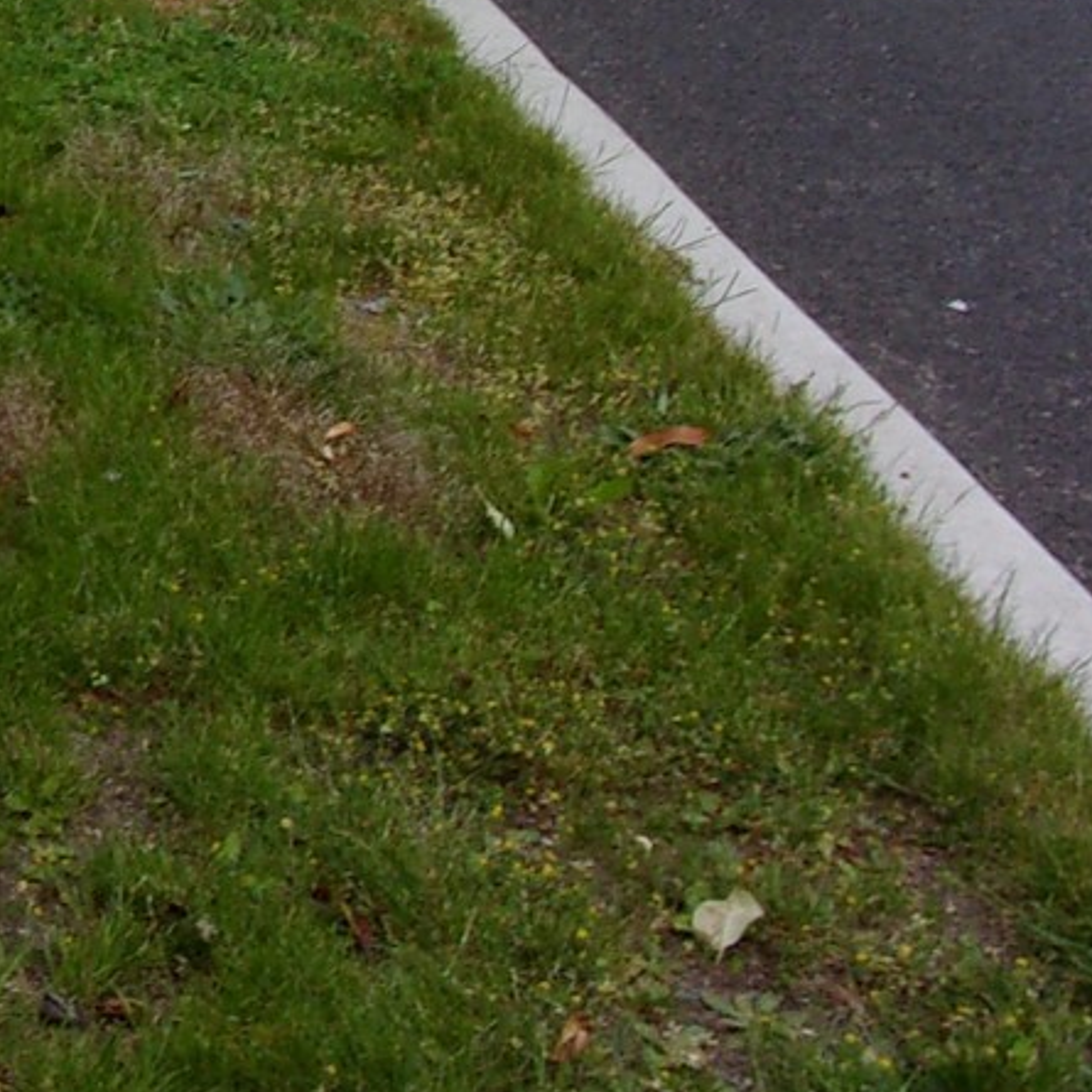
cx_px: -535
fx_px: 3176
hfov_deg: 17.6
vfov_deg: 18.8
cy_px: -96
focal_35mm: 89
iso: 80
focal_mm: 5.1
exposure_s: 1/56
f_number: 10.8
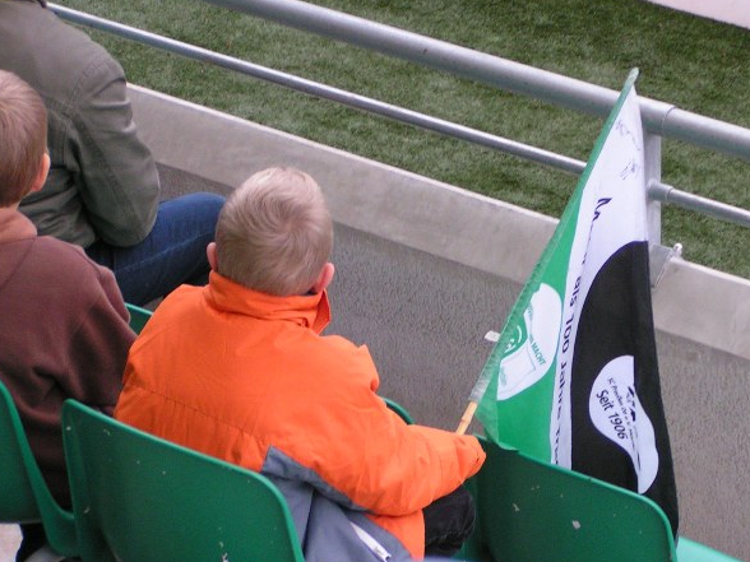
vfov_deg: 10.1
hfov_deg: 13.4
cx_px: 450
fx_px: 3185
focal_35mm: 147
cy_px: 247
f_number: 3.5
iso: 160
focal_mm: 16.6
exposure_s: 1/125
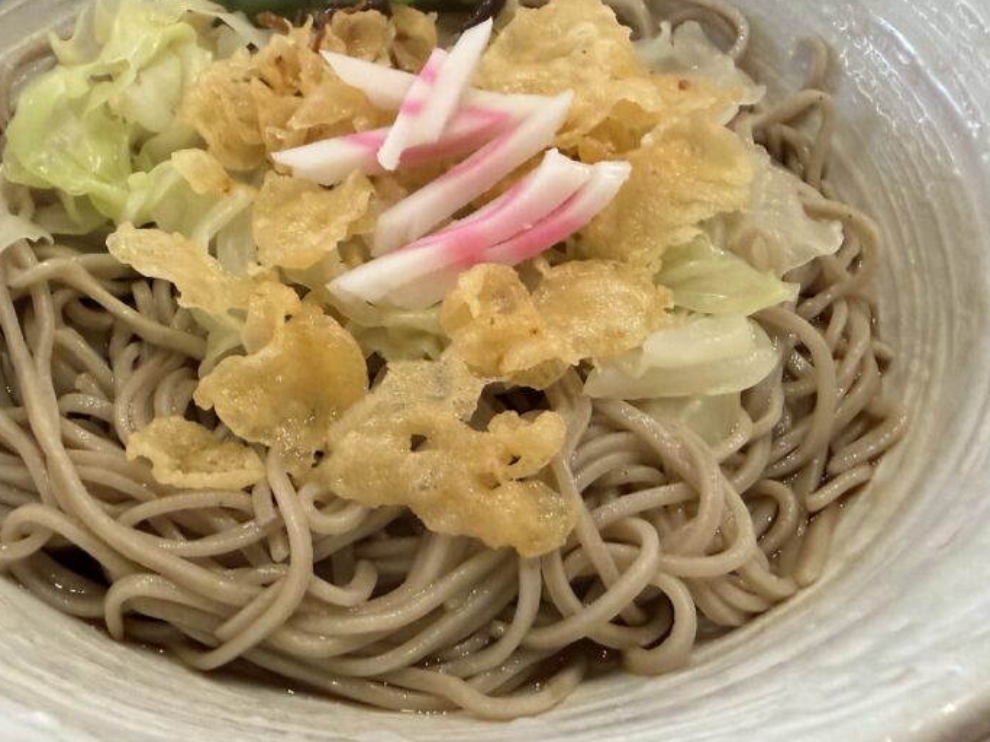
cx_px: 375
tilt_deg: -49.7
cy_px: 339
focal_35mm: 36
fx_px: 1029
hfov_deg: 50.9
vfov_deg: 39.6
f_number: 2.2
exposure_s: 1/60
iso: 400
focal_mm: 2.22
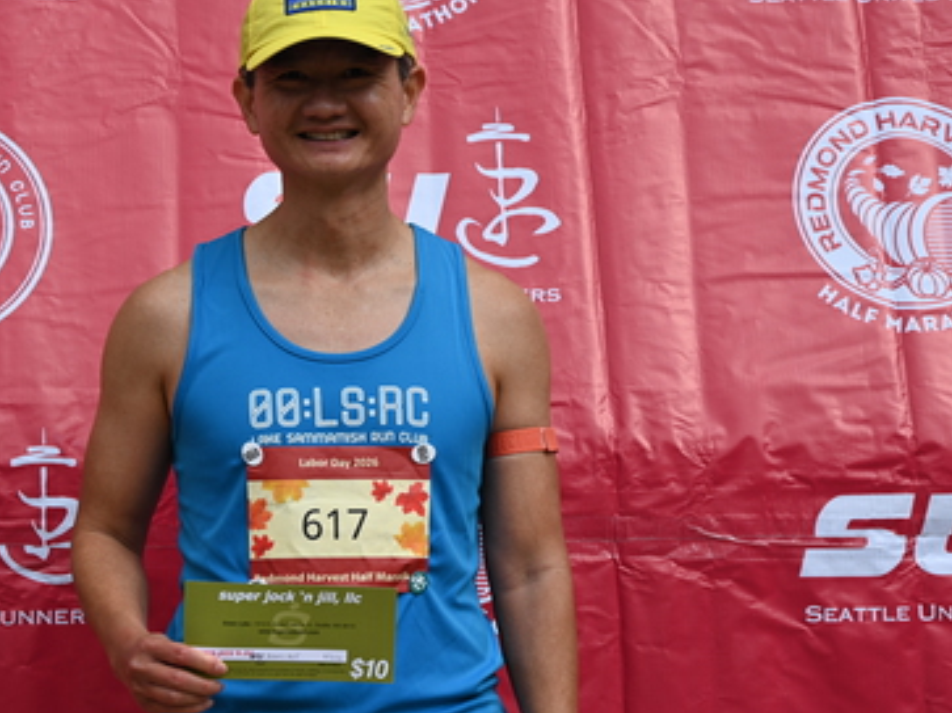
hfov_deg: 14.1
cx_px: 370
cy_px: 311
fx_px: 3849
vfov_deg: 10.6
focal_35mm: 140
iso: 110
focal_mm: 96
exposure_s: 1/250
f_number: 6.3
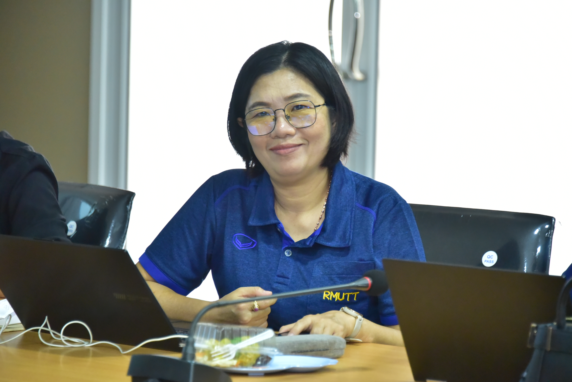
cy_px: 191
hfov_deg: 10.3
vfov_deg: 6.9
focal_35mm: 200
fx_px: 3179
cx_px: 286
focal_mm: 200
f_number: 5.6
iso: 6400
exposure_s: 1/200
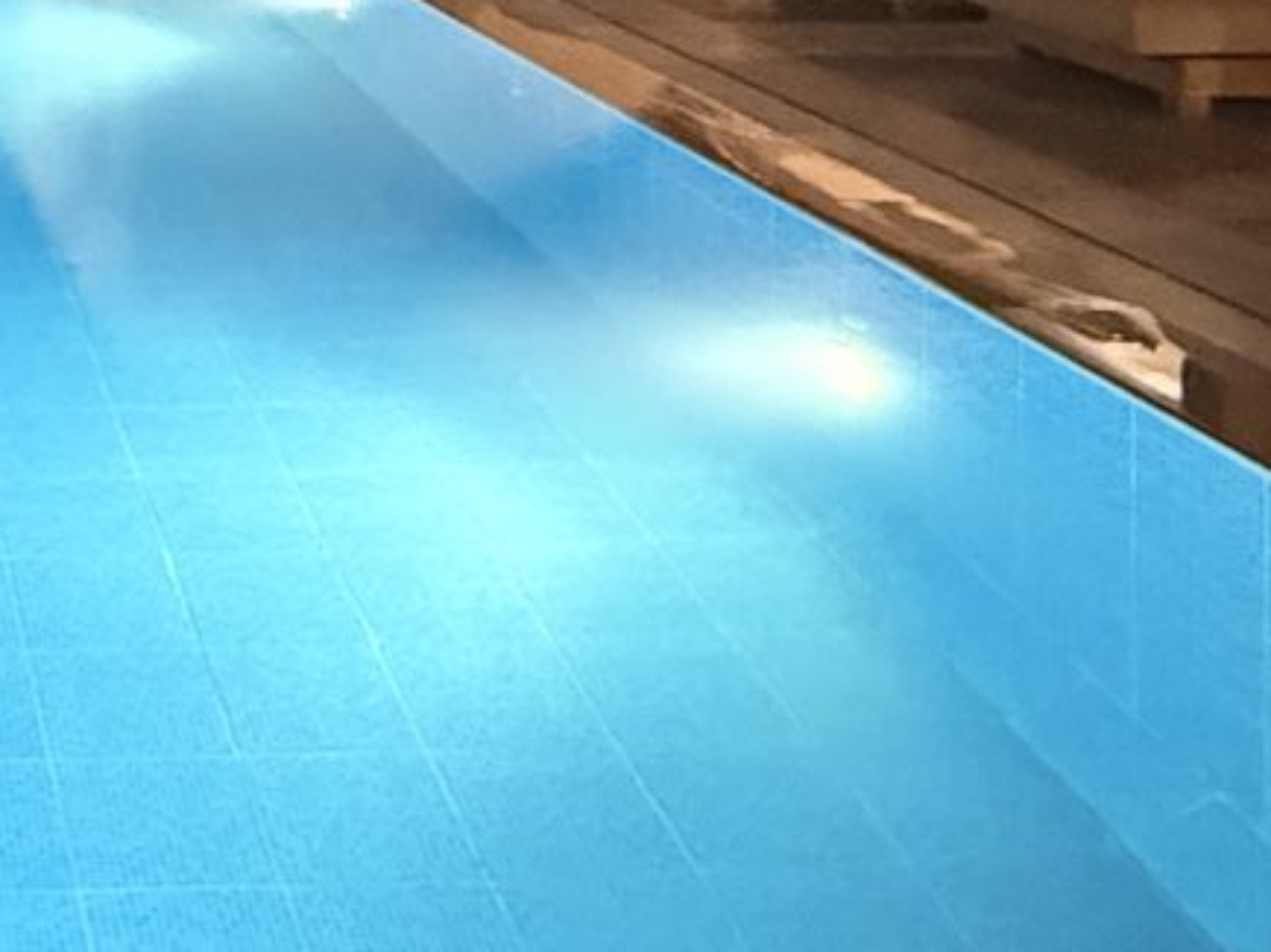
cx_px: -310
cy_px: -384
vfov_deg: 20.8
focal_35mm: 62
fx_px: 2275
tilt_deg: +0.0
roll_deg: +0.5
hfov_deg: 27.0
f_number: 2.2
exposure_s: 1/40
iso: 1250
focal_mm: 2.22
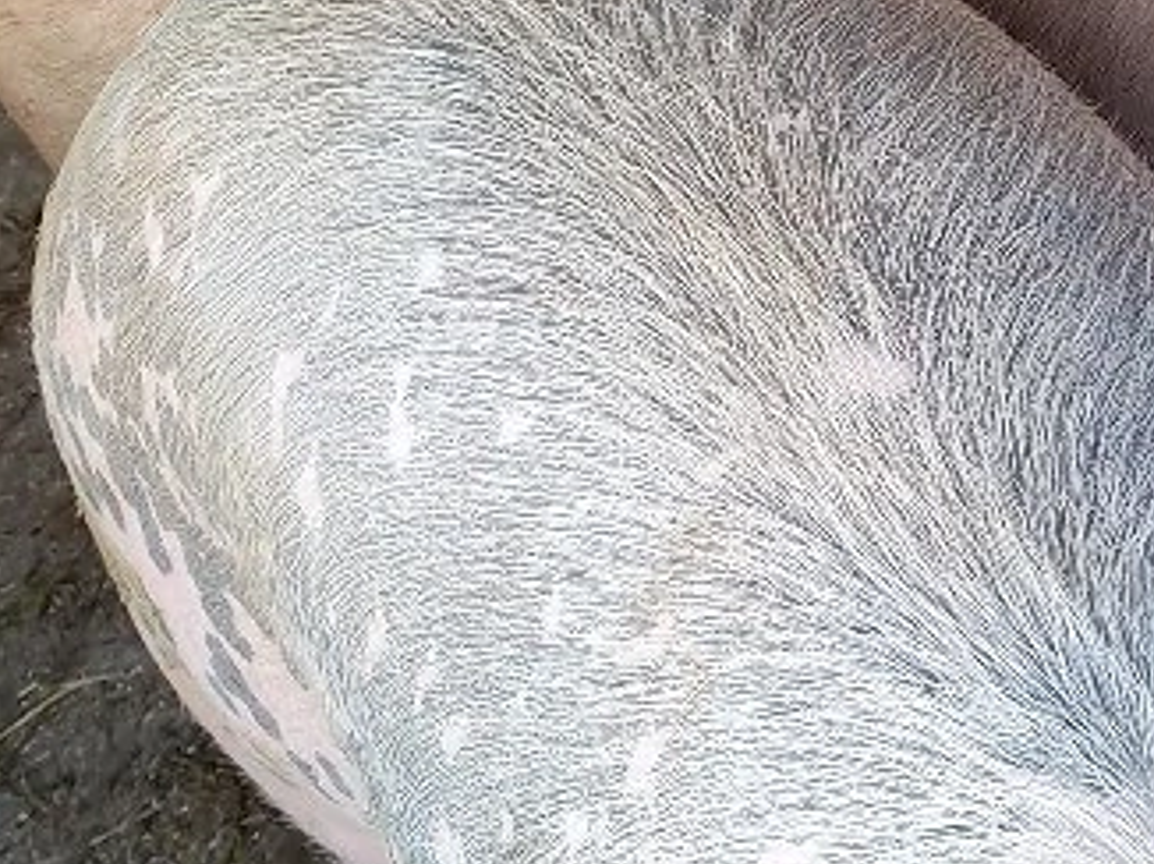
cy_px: -159
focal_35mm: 129
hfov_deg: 15.0
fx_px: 4297
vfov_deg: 11.3
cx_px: 1136
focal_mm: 6.12
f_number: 1.9
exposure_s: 1/100
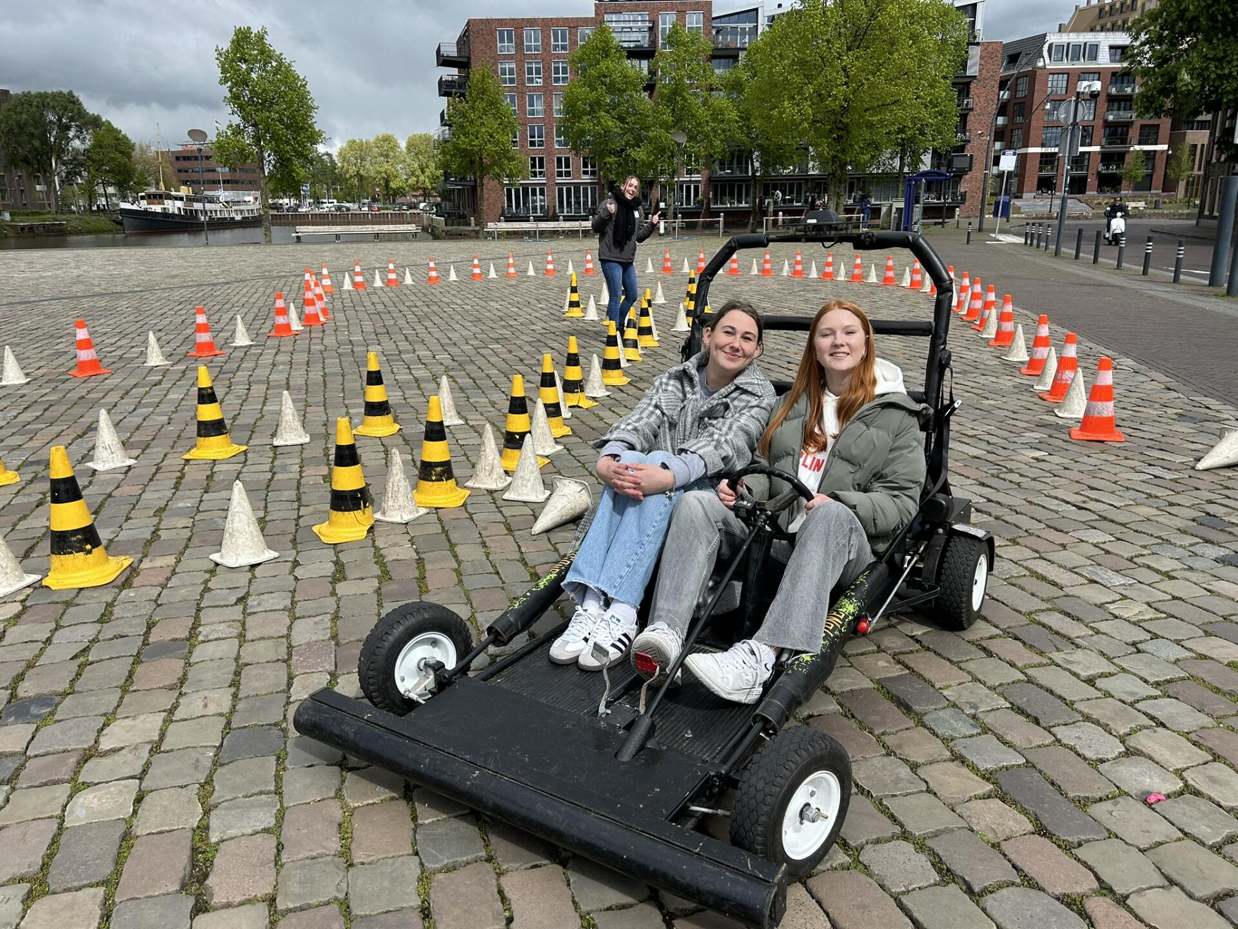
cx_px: 619
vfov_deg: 53.1
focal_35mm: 26
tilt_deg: -15.0
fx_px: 930
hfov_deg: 67.3
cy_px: 464
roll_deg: +1.6
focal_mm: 5.7
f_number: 1.5
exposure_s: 1/3571
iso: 50
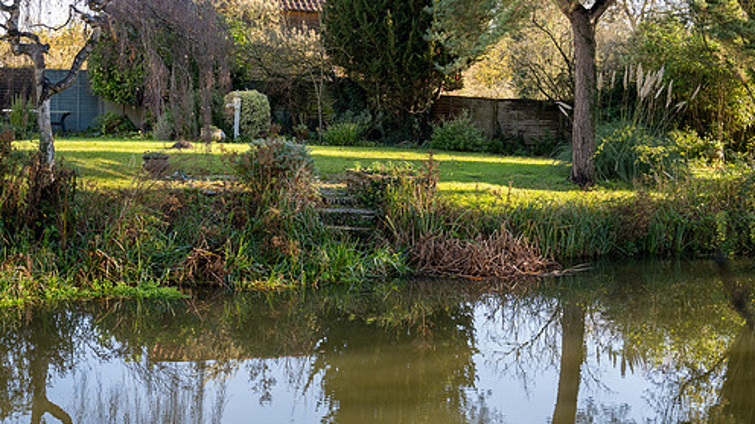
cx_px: 382
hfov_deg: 34.9
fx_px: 1201
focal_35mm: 60
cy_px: 192
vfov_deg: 20.0
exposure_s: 1/250
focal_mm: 49
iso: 400
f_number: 4.5
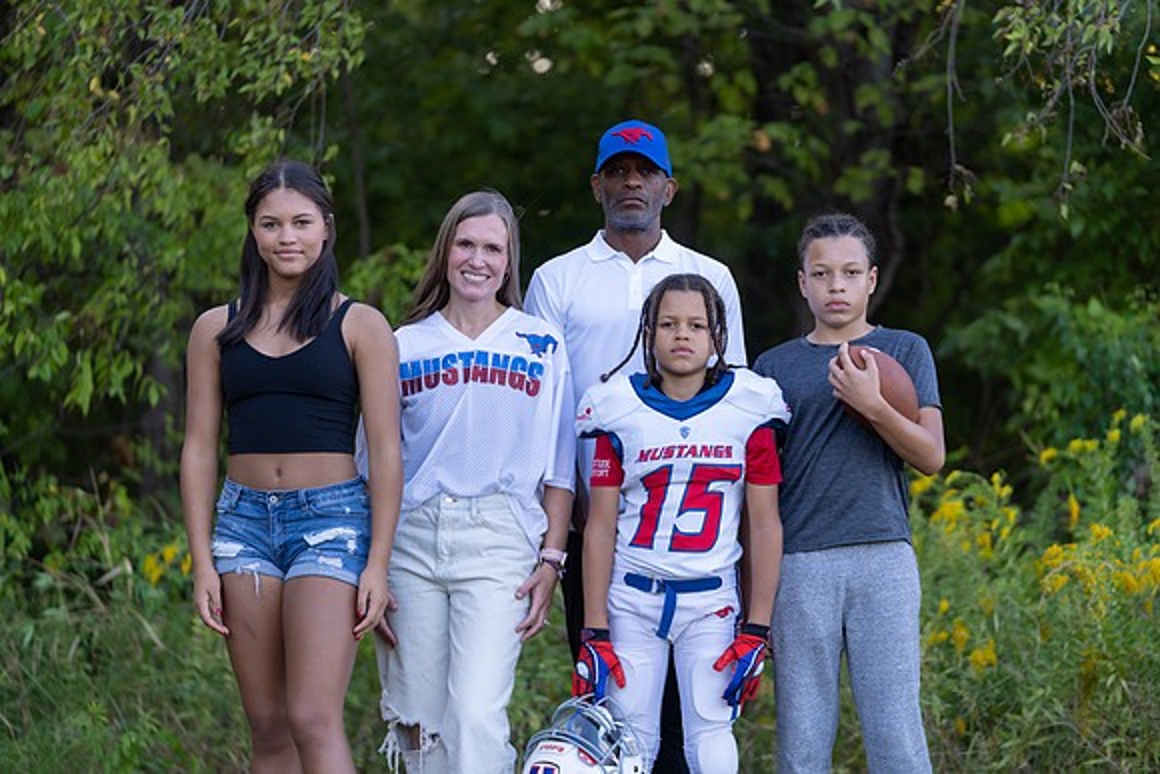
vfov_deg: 11.6
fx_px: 3803
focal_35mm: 118
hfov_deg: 17.3
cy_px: 387
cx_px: 580
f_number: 2.8
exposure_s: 1/320
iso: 250
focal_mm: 118
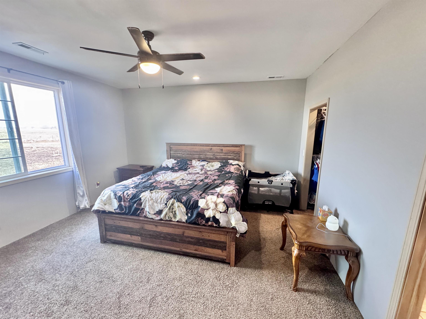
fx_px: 172
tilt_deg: -10.4
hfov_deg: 102.1
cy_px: 160
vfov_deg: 85.7
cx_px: 213
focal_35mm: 14
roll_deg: +0.4
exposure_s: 1/60
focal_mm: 2.22
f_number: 2.2
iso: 320
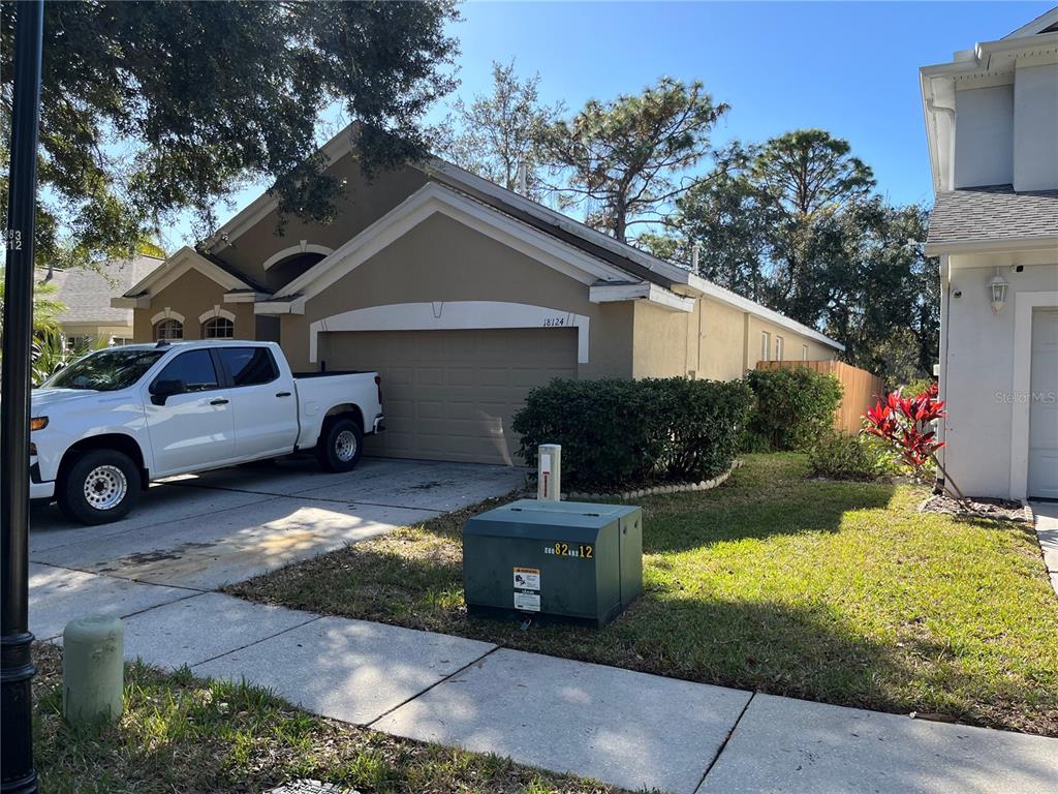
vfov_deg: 53.1
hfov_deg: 67.3
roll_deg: +0.1
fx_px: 795
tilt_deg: -1.7
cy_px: 397
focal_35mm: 26
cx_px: 529
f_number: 1.6
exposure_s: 1/975
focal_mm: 5.1
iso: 50
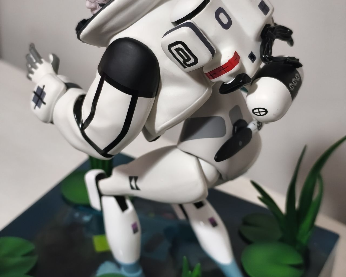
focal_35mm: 60
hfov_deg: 31.4
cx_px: 173
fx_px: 615
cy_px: 119
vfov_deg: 25.4
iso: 2000
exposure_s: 1/25
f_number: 1.65
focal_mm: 6.14
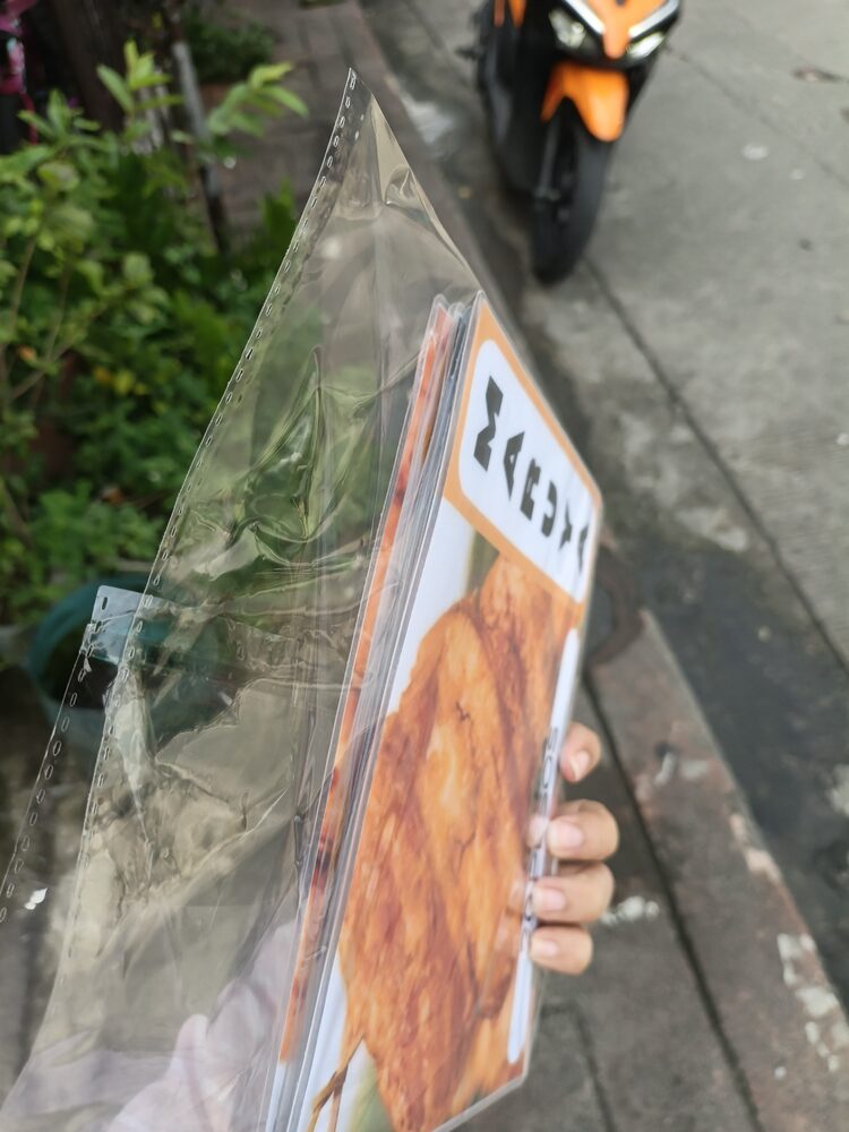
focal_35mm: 23
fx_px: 752
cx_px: 424
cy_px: 566
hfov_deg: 58.9
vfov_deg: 73.9
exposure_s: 1/346
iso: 71
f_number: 1.79
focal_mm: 4.71
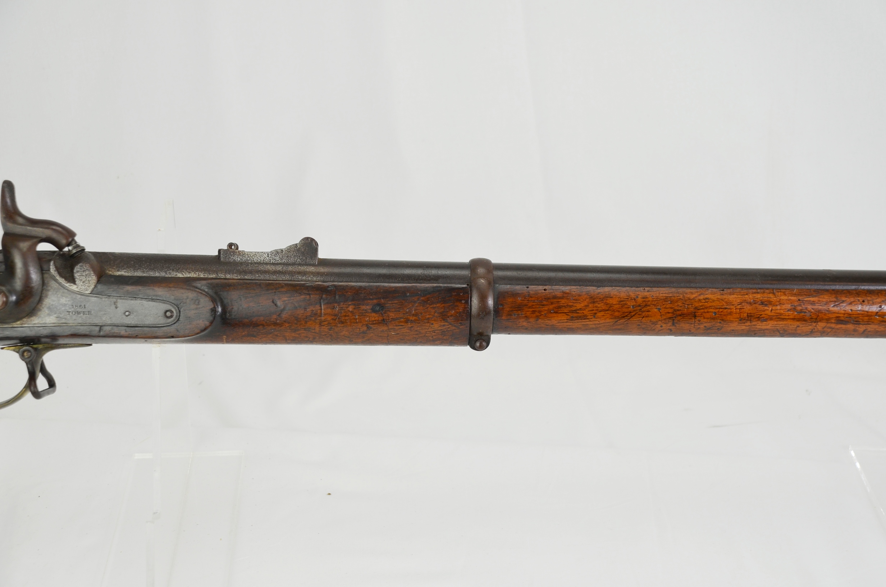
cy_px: 294
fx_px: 1400
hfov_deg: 35.1
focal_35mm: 57
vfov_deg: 23.7
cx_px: 443
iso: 250
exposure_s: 1/125
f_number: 5.6
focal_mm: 38
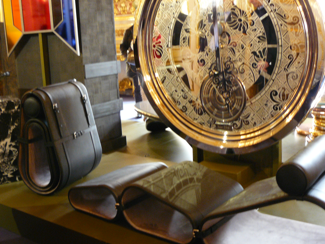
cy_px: 115
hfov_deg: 42.8
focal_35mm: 44
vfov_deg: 32.9
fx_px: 413
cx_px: 188
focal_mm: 6
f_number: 2.8
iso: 200
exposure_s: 1/6
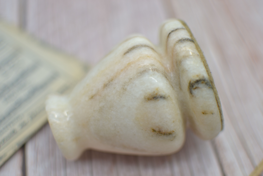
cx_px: 132
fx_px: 384
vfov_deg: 25.8
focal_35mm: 52
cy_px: 88
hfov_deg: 37.9
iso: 100
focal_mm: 35
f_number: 1.8
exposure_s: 1/500
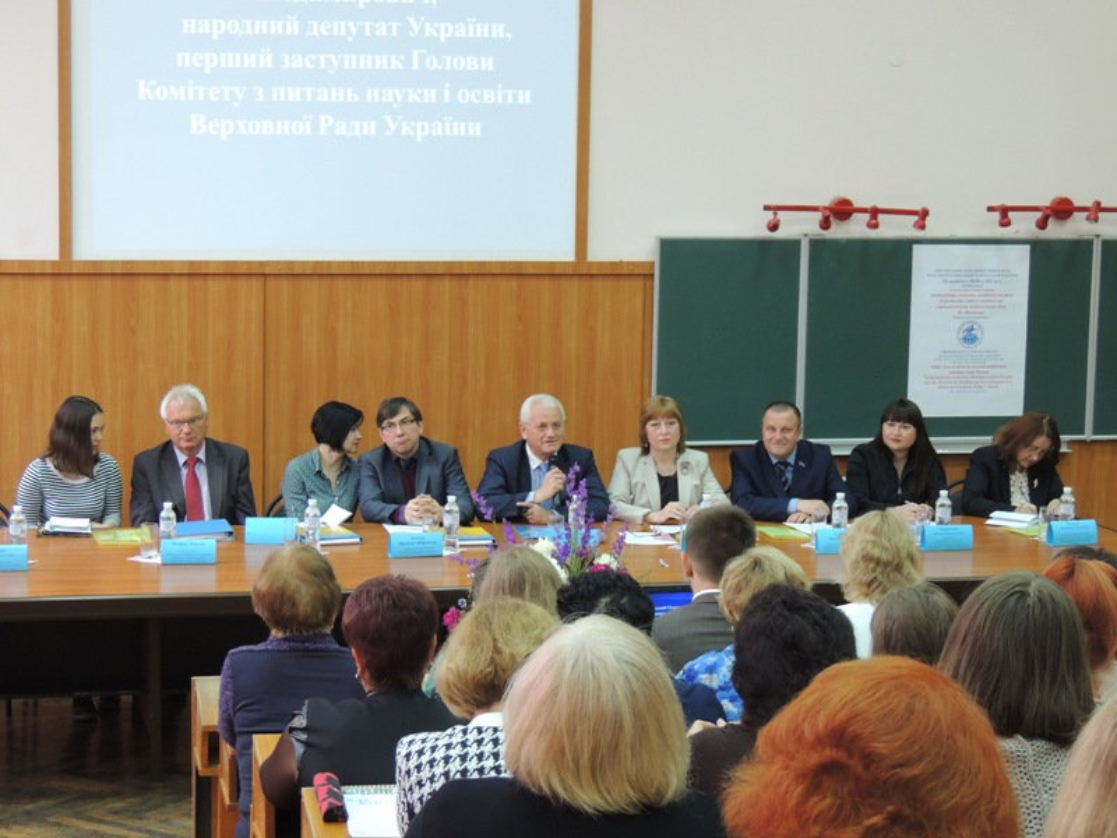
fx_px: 2743
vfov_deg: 17.4
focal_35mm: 85
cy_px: 419
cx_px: 558
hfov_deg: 23.0
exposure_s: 1/25
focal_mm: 15.1
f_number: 4
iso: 400
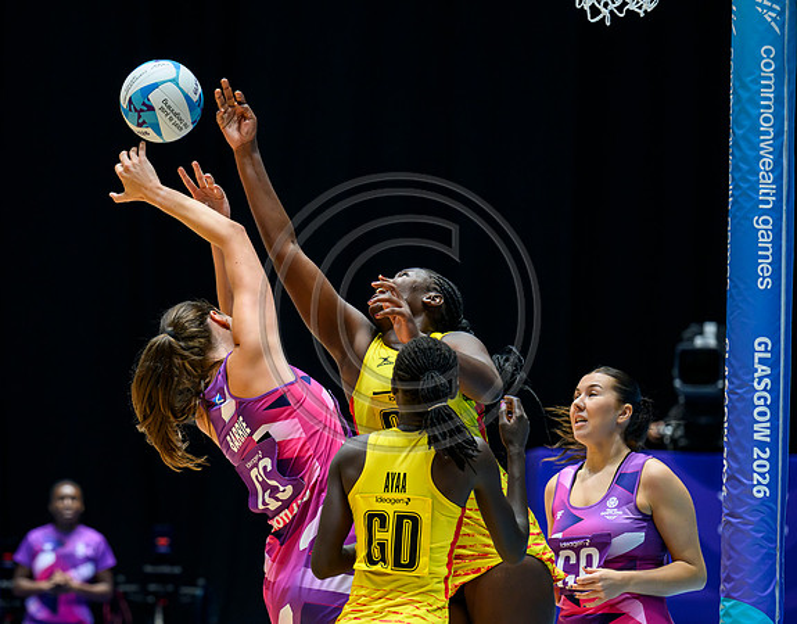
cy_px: 369
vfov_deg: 7.4
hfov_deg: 9.5
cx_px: 240
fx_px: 4814
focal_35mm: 206
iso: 2500
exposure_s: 1/1250
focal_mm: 155
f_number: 3.5
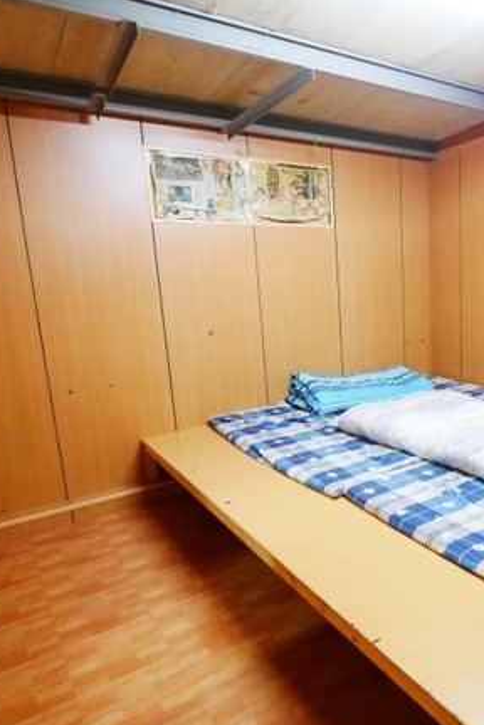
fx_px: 524
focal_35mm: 26
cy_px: 364
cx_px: 425
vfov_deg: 69.4
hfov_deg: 45.4
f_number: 4
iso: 3200
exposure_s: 1/8
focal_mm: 9
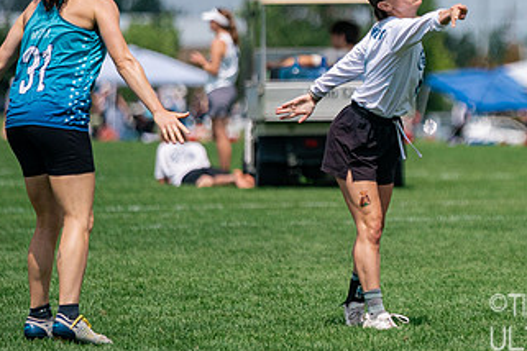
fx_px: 7246
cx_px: 528
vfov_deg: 2.8
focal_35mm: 495
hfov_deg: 4.2
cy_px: 89
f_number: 2.8
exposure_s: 1/16000
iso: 640
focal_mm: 200
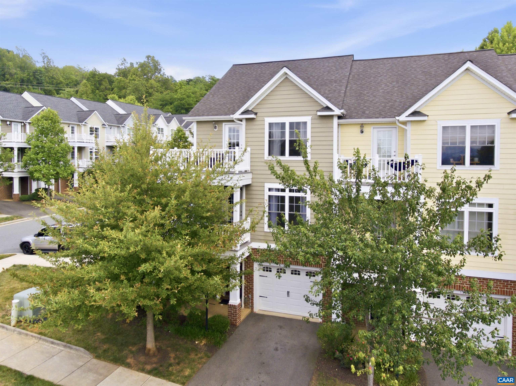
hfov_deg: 81.8
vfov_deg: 65.9
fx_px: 298
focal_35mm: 20
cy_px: 193
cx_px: 258
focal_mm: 3.6
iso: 100
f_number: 2.8
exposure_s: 1/552
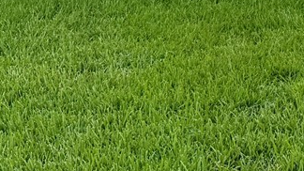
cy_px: -240
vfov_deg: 8.6
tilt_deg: +4.8
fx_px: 1040
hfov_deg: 15.7
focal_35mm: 129
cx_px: 416
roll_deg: +0.2
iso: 80
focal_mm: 6.76
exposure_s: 1/2959
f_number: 1.78
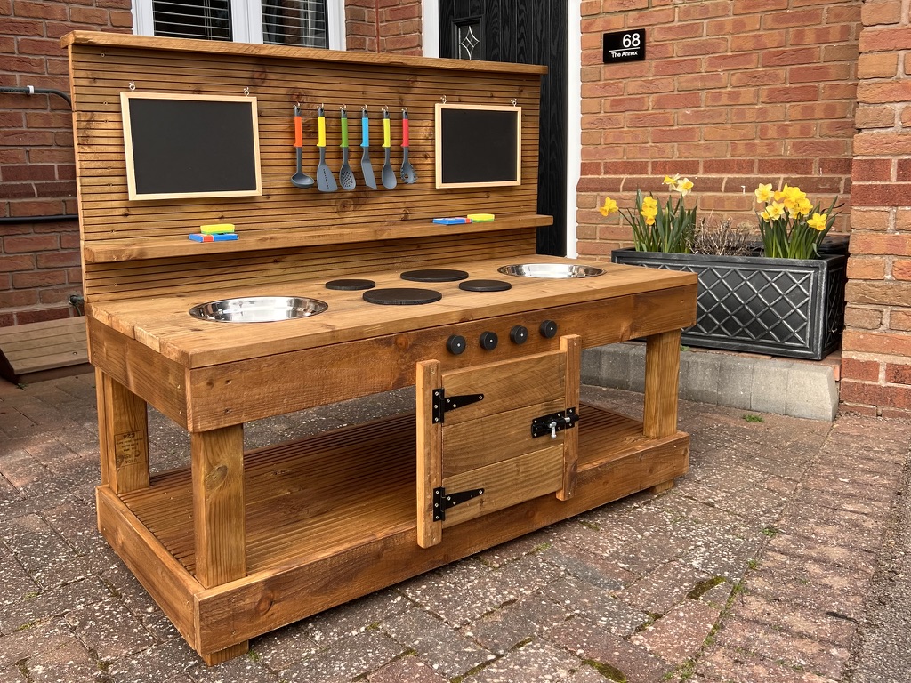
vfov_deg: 53.1
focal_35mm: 26
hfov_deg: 67.3
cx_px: 456
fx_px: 684
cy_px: 342
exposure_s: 1/658
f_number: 1.5
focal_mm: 5.7
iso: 50
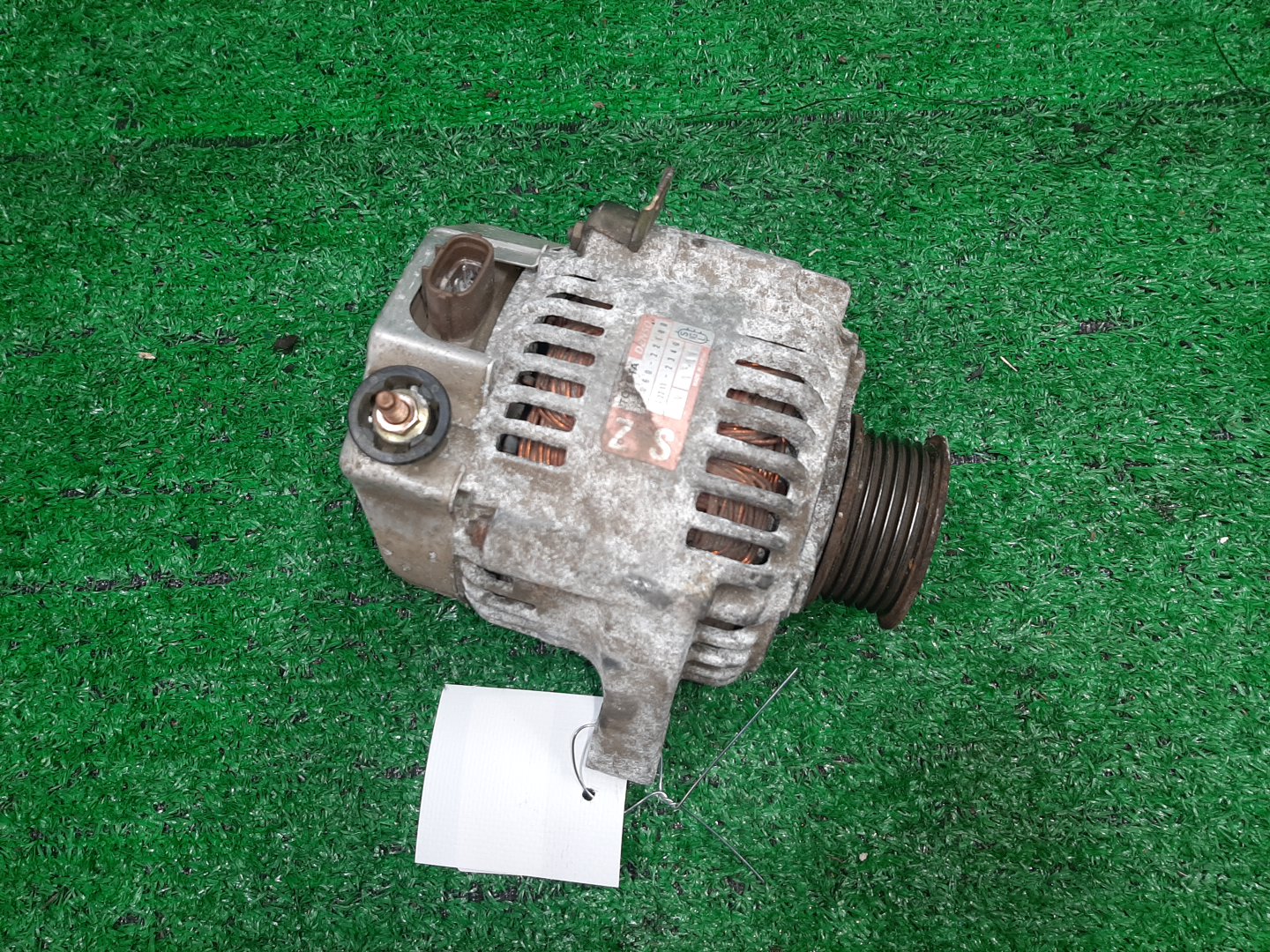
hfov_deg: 67.3
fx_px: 954
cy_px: 476
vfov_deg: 53.1
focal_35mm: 26
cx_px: 635
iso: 70
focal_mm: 3.93
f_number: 1.7
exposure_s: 1/50
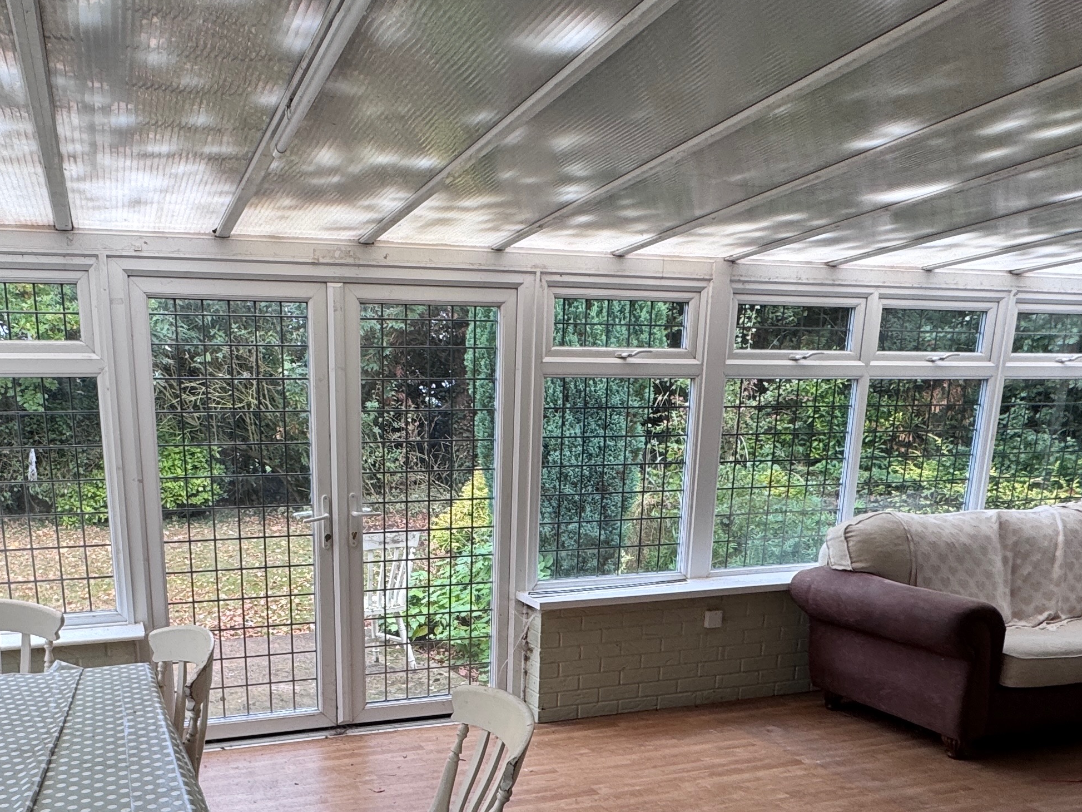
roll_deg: +0.3
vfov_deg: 46.0
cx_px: 380
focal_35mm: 29
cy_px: 639
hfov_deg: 60.5
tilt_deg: -12.5
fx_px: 907
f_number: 2.2
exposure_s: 1/99
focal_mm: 2.22
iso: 50
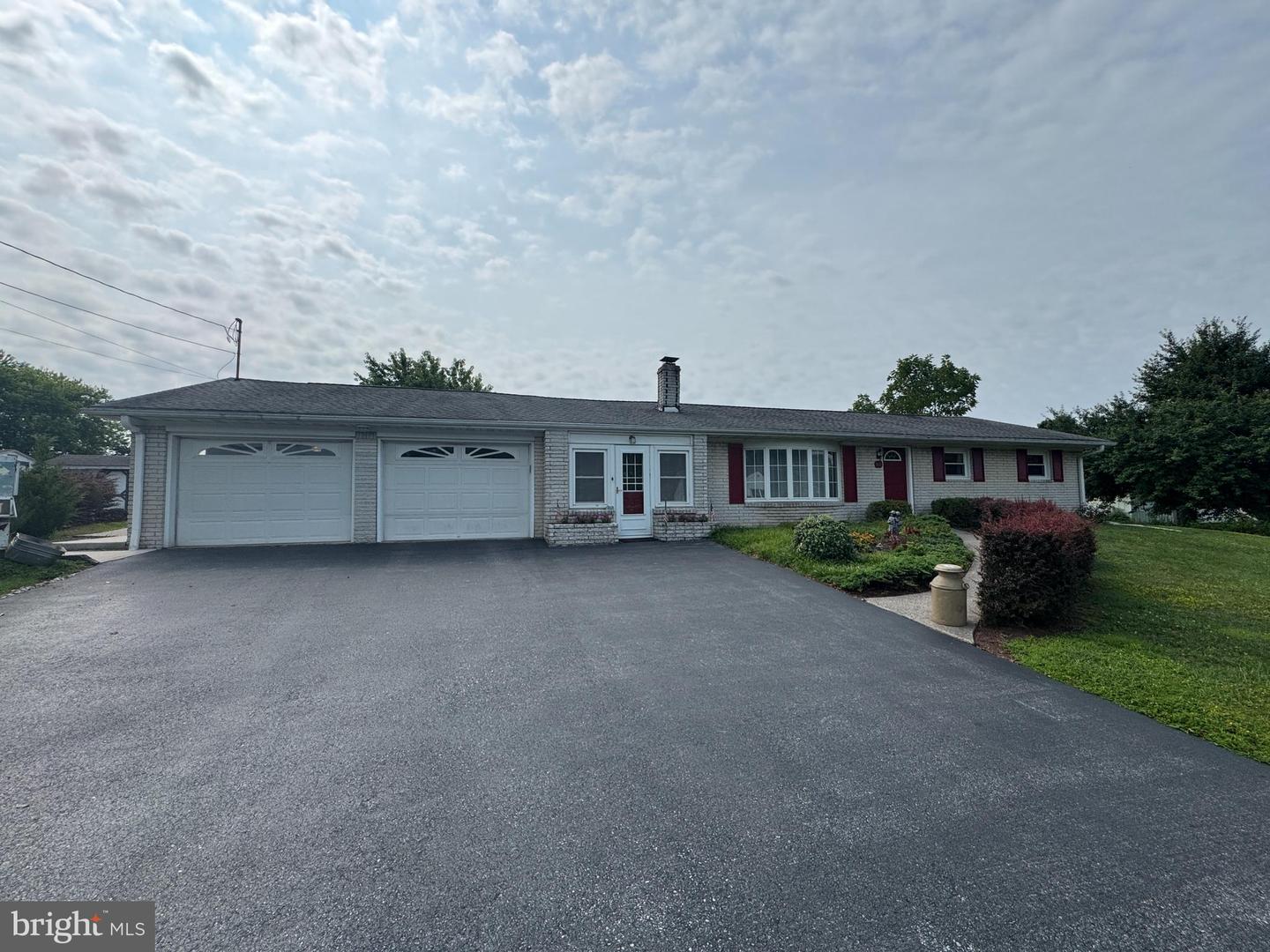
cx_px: 635
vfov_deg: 85.7
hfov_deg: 102.1
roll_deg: +0.7
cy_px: 476
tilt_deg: +2.2
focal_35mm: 14
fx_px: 514
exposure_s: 1/3906
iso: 50
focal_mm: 2.22
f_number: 2.2
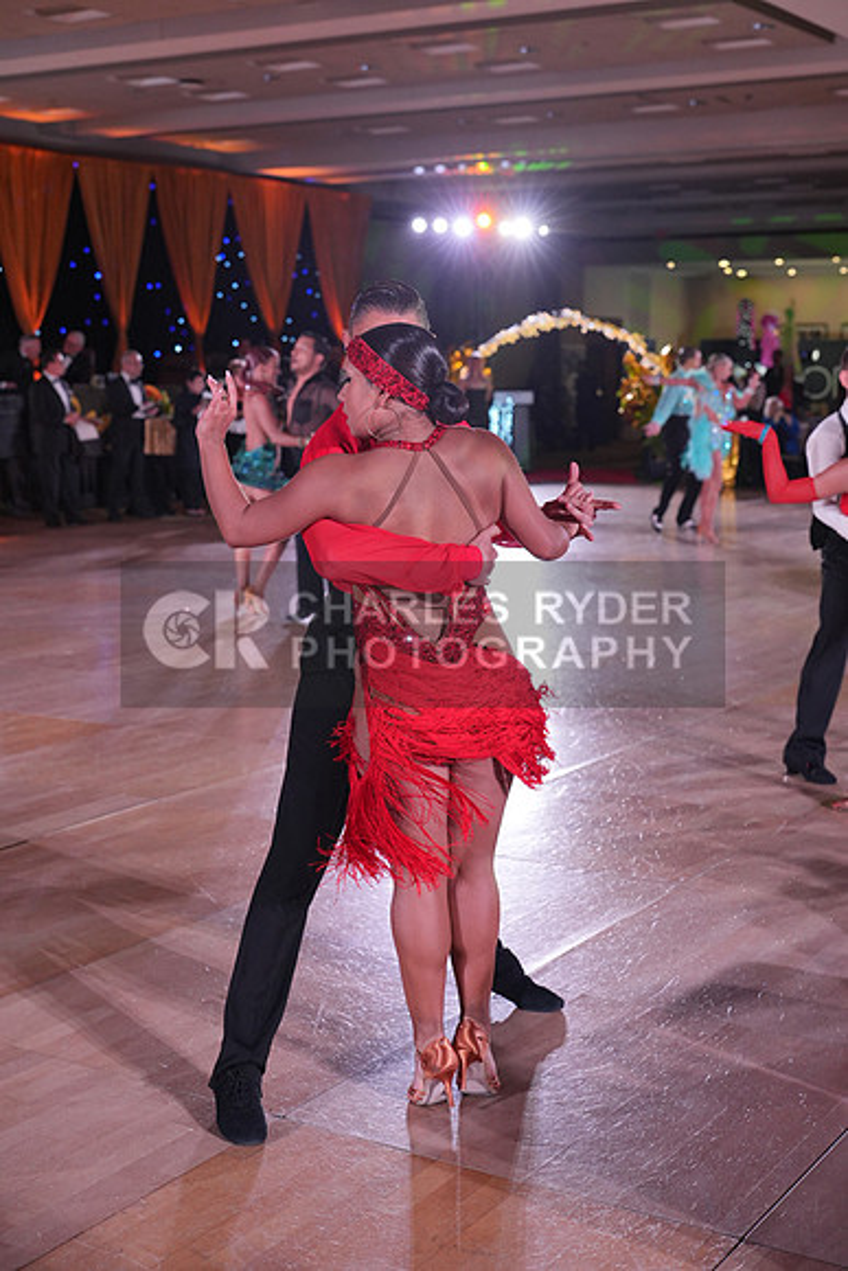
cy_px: 636
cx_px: 424
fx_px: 1765
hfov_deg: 27.0
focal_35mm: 50
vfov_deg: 39.6
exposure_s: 1/400
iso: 1600
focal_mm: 50
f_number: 4
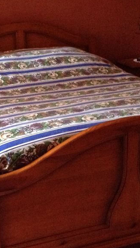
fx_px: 435
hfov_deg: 18.2
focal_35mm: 66
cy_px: 108
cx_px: 48
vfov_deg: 31.8
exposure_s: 1/15
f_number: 2.4
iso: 800
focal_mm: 4.28
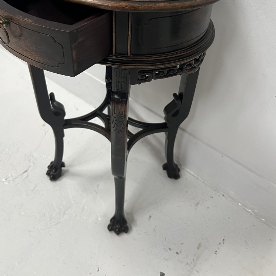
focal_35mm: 37
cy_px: 73
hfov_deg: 44.9
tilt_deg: -37.1
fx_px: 334
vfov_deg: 43.6
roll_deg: -2.6
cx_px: 130
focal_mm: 5.7
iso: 125
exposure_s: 1/74
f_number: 1.5
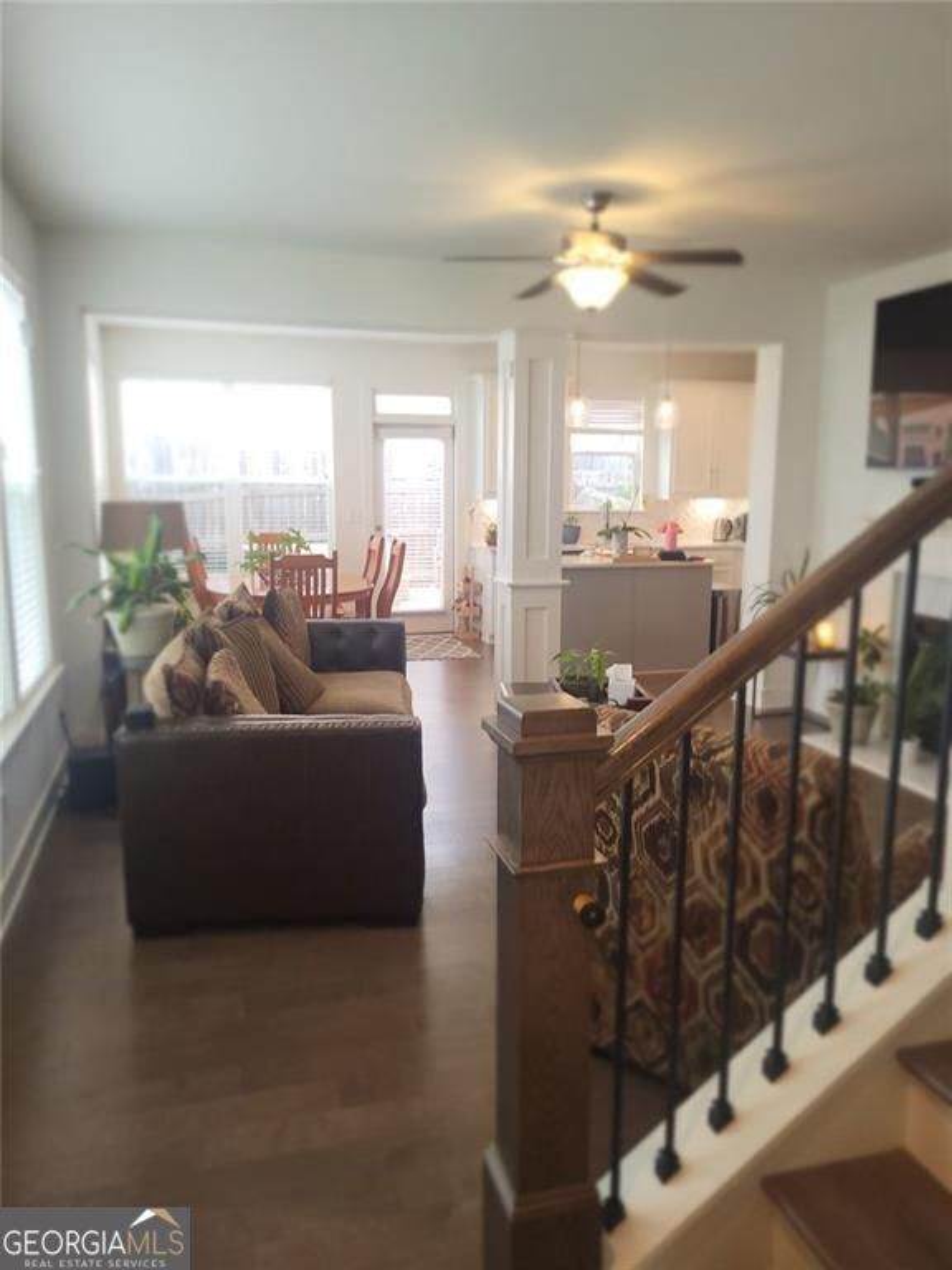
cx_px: 476
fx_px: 953
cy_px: 635
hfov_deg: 53.1
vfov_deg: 67.3
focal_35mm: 26
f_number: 1.8
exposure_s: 1/60
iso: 80
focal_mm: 5.4
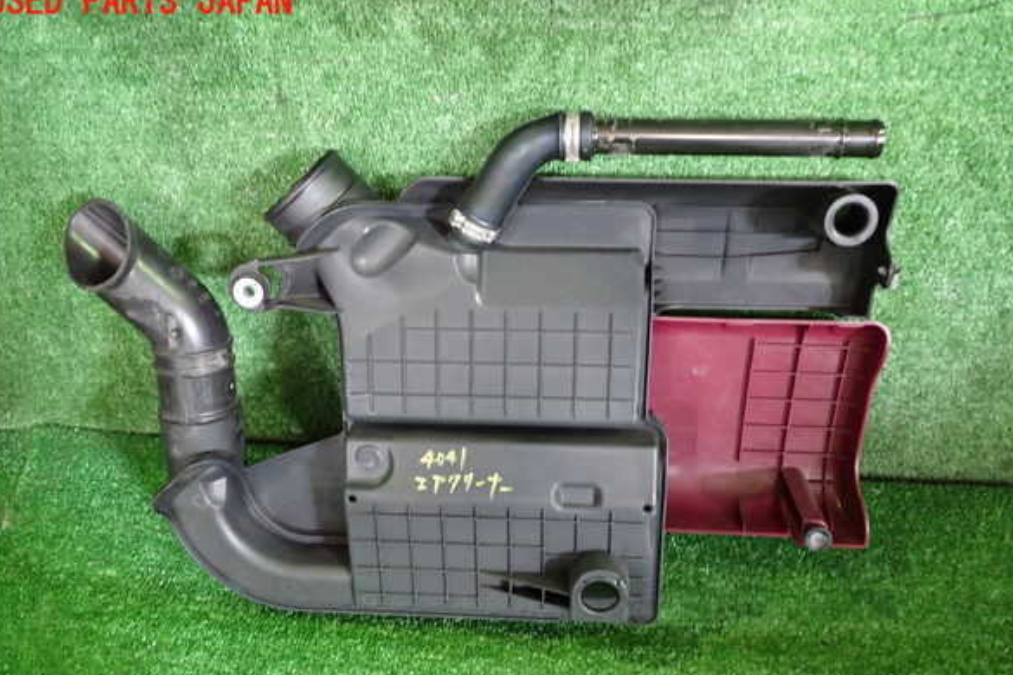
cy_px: 370
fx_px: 900
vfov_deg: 41.1
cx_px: 497
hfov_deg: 58.7
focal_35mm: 32
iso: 800
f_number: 2.3
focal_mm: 5.4
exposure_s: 1/30
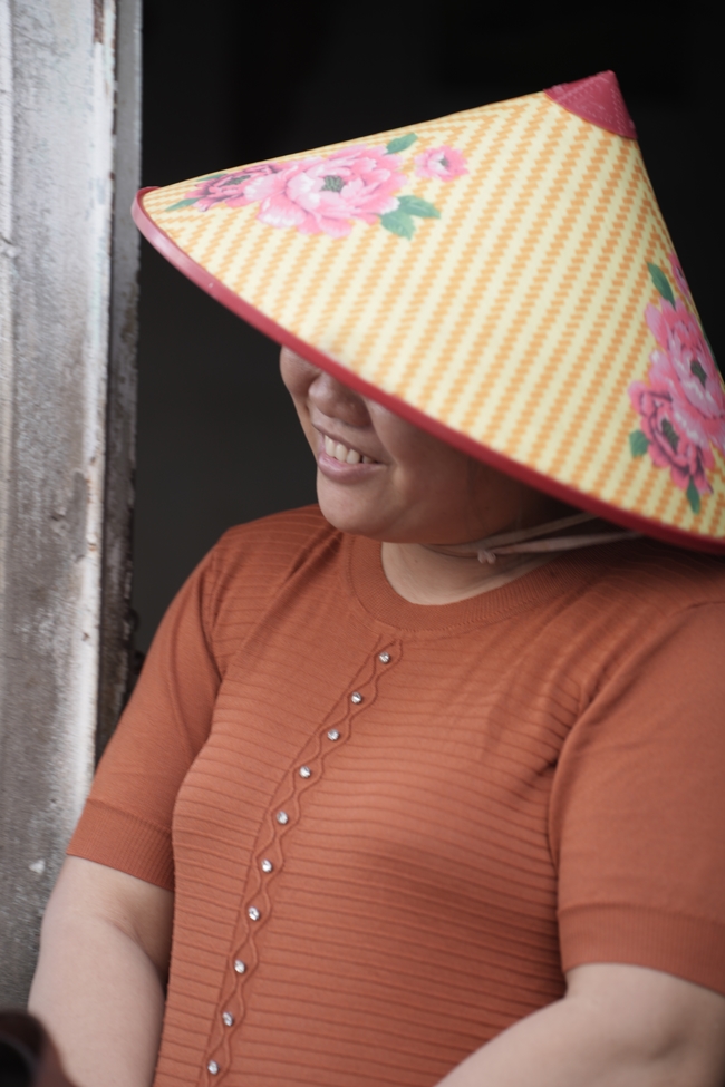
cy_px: 544
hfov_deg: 9.1
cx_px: 362
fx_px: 4531
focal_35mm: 150
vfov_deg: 13.7
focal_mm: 150
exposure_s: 1/100
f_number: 4
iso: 125
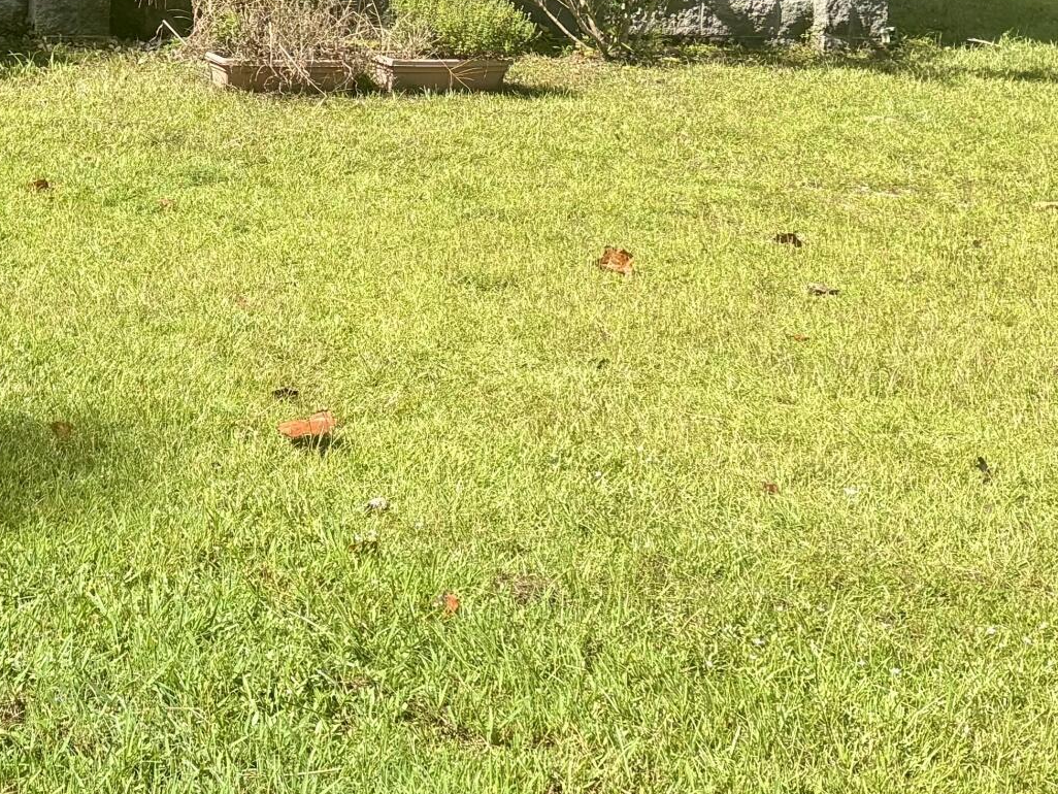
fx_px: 2323
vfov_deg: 18.6
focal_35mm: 76
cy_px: -93
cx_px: -431
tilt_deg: -3.3
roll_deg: -0.9
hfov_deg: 22.1
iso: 50
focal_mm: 5.96
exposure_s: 1/1311
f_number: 1.6
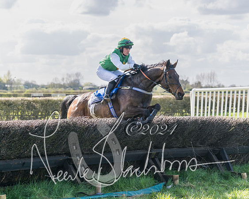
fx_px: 797
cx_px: 131
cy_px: 89
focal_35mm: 108
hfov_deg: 17.8
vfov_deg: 14.2
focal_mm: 76
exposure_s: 1/2000
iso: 400
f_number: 4
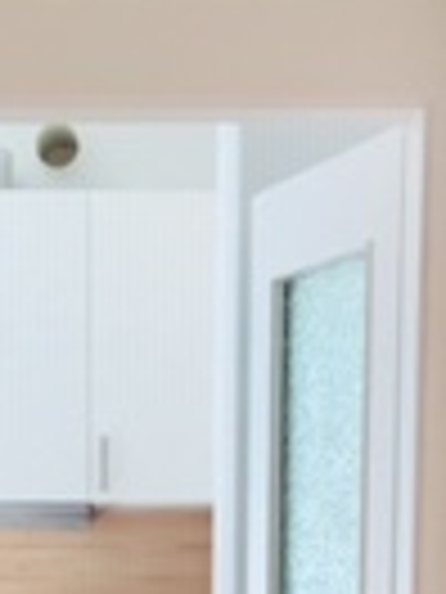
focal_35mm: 141
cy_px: 1125
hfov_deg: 10.5
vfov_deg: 12.6
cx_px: 140
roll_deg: -0.8
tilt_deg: -13.5
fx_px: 2422
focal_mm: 4.15
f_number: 2.2
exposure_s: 1/50
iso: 32
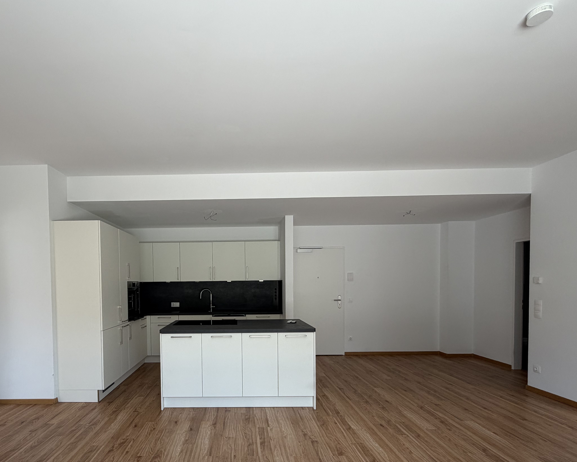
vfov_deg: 69.5
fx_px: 324
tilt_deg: -1.9
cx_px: 235
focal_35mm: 19
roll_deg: +1.2
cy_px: 294
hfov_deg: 82.4
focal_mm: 2.22
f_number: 2.2
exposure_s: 1/121
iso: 64
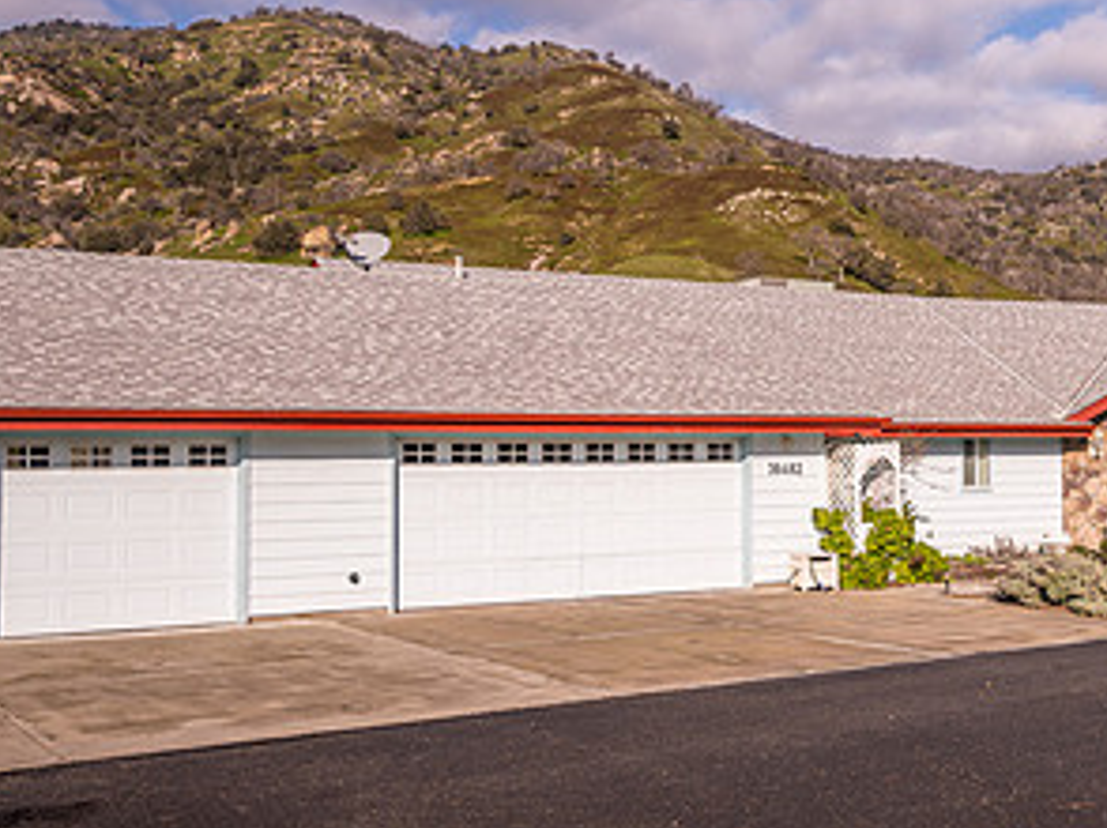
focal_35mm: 50
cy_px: 382
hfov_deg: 36.6
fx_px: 1598
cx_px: 922
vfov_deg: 29.1
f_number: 8
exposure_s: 1/125
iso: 64
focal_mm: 24
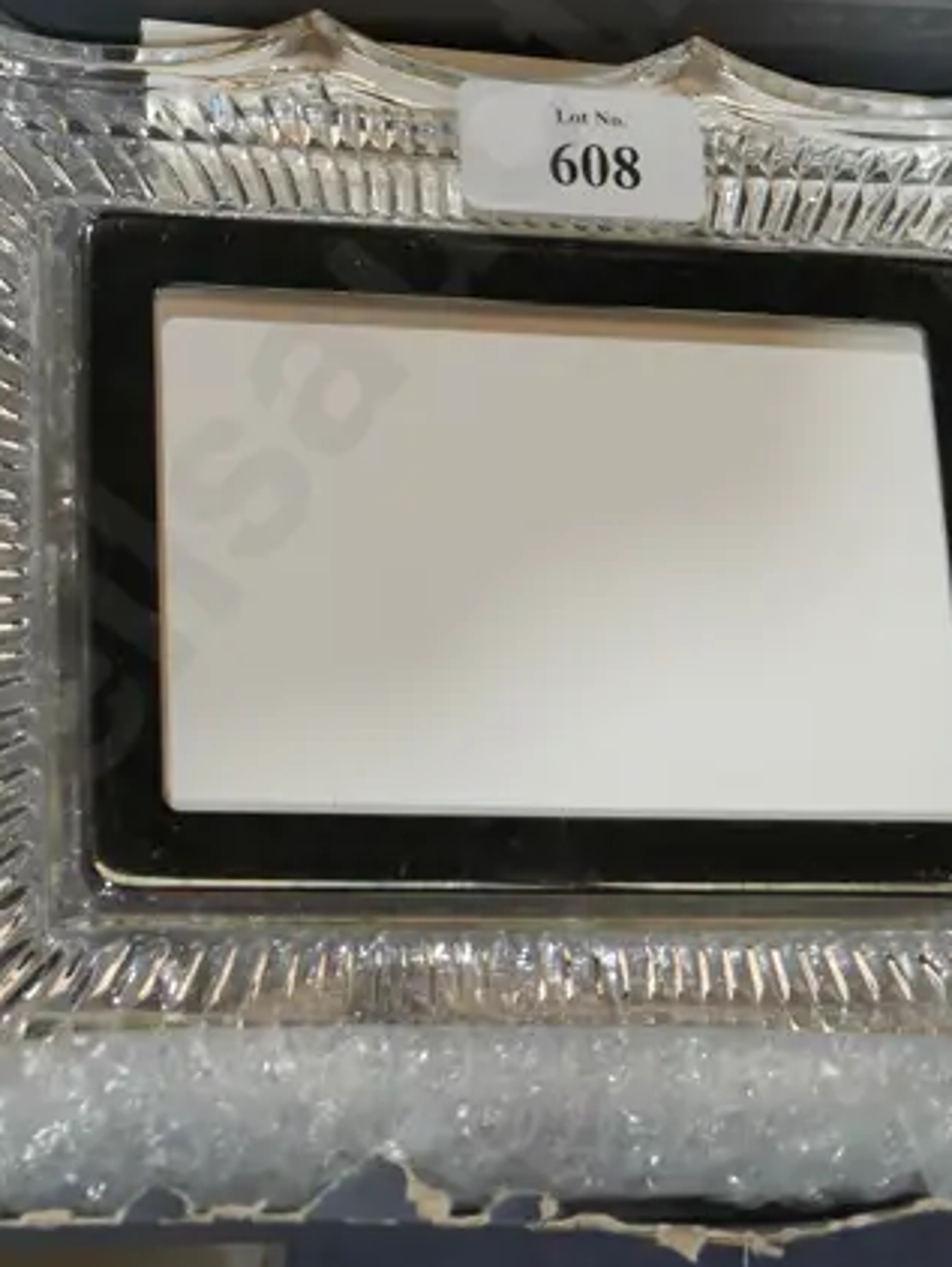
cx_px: 428
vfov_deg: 20.0
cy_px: 231
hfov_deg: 15.3
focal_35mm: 97
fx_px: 3553
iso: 200
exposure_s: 1/80
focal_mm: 20
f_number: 4.4
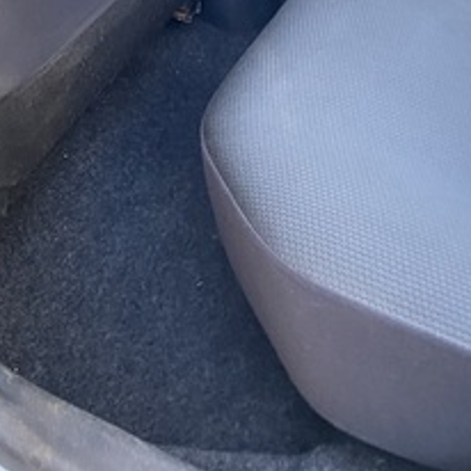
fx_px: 1031
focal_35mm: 67
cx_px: 263
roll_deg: +4.9
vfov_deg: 22.2
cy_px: -192
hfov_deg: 25.7
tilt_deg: -23.8
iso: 125
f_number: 1.8
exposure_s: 1/60
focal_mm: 4.25
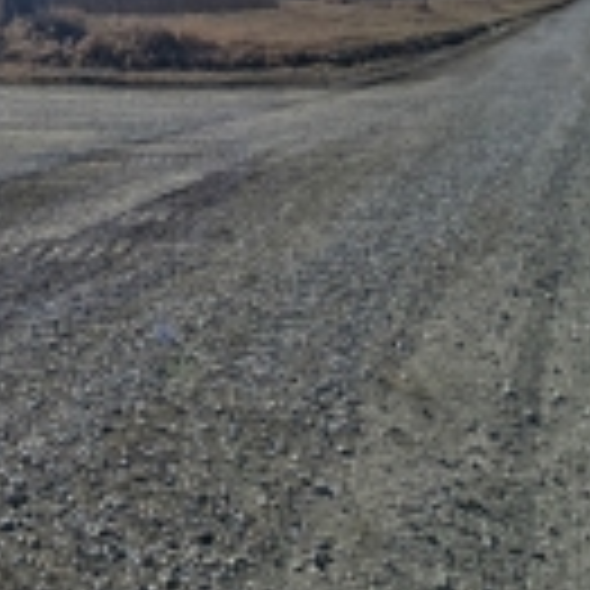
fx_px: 675
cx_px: -50
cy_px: -63
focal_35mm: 35
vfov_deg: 38.7
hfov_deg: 39.3
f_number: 2.2
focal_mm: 2.2
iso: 50
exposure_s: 1/7732
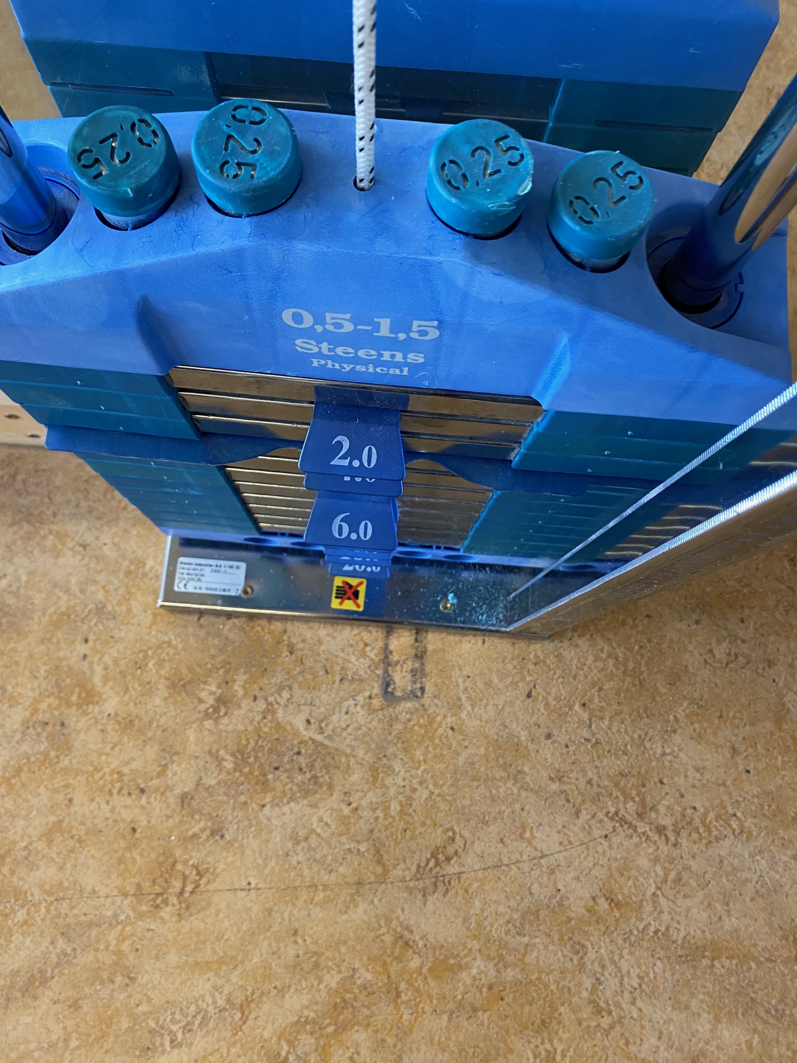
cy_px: 532
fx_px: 798
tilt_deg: -76.9
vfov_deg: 67.3
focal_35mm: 26
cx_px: 398
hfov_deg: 53.1
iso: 200
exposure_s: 1/50
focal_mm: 4.25
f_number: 1.8
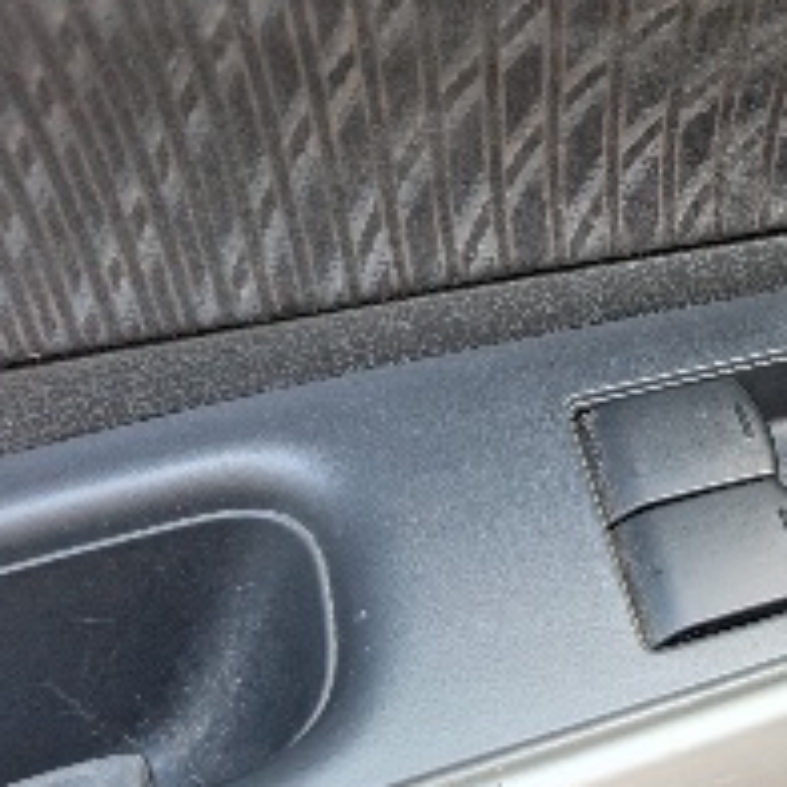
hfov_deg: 33.6
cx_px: 823
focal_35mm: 45
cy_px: 313
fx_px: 1157
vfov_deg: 37.4
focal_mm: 6.9
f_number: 1.68
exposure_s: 1/277
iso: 22
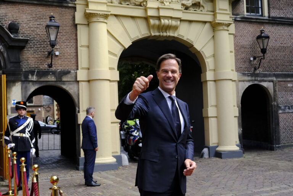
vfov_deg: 31.2
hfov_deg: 45.4
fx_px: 350
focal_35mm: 43
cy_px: 98
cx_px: 146
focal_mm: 28.9
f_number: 4
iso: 1600
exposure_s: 1/2500
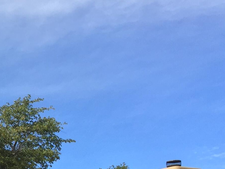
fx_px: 631
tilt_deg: +5.1
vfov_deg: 14.2
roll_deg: -1.1
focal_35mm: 97
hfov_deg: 18.8
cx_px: -67
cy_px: 261
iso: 32
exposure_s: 1/1582
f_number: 2.2
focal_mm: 4.15
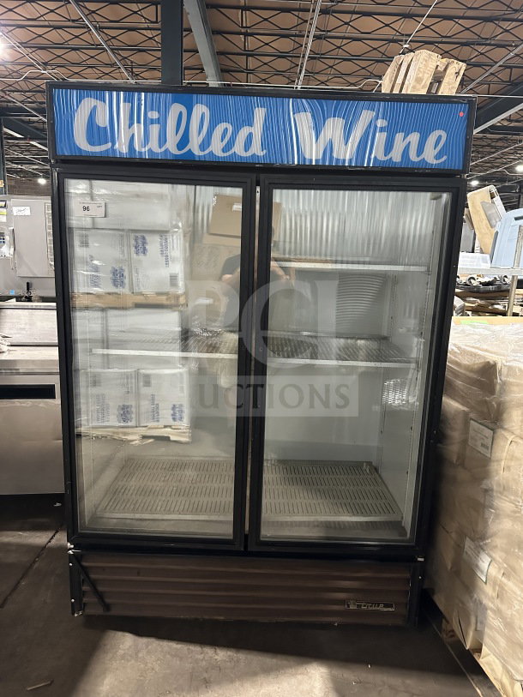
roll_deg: -2.8
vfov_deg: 71.6
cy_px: 348
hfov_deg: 56.8
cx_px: 262
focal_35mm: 24
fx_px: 483
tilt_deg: -11.1
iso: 1000
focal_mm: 6.86
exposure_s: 1/49
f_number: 1.78
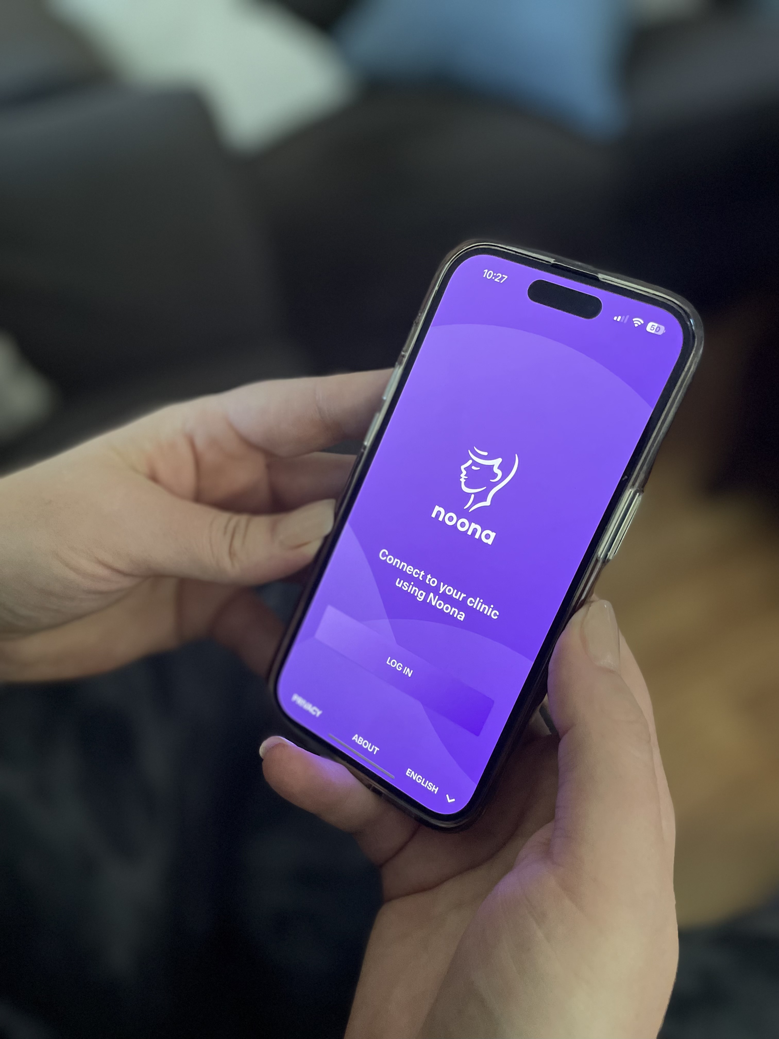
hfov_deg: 53.1
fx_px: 780
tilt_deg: -44.8
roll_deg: +5.5
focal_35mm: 26
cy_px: 520
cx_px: 390
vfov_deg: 67.3
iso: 500
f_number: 1.6
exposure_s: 1/60
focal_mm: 4.2
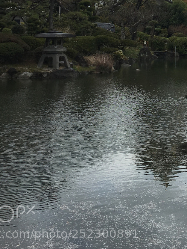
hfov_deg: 20.6
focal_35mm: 70
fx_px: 504
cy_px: -37
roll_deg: +0.6
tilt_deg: +6.0
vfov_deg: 25.4
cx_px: 167
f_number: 2.2
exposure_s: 1/1876
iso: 25
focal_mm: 4.15
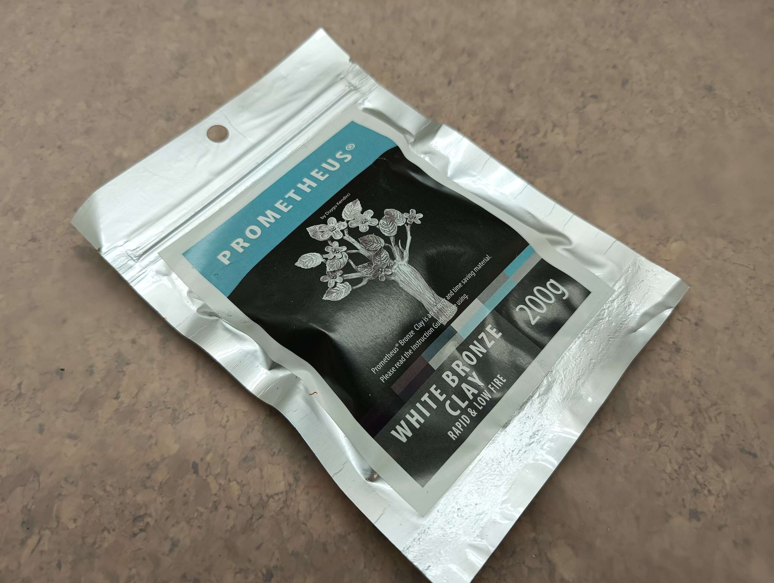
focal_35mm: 23
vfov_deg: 59.0
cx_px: 387
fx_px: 515
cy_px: 292
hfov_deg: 73.8
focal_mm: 6.06
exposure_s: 1/100
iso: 100
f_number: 1.69
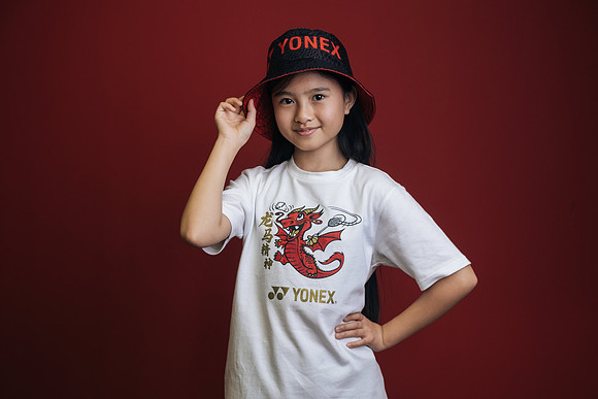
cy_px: 200
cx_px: 299
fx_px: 964
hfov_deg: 34.5
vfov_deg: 23.4
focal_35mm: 58
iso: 400
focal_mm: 38.8
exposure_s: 1/125
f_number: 3.2
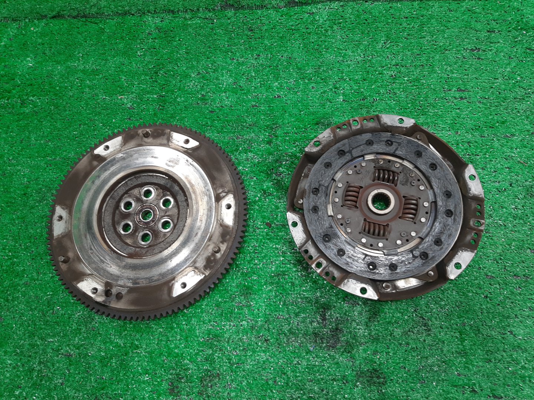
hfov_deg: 67.3
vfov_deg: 53.1
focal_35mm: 26
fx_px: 401
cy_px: 200
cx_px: 267
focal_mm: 3.93
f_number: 1.7
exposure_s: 1/50
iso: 83
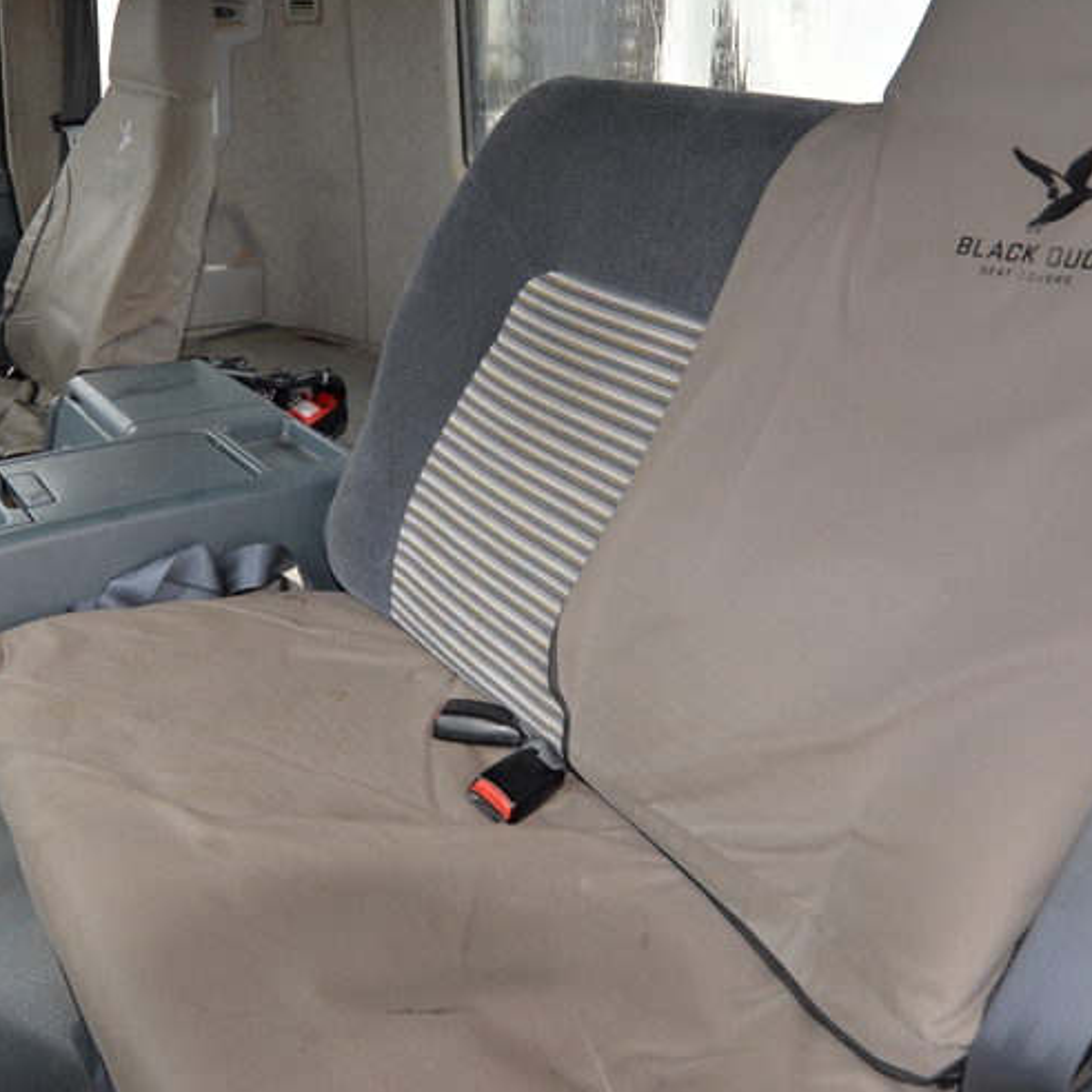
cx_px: 337
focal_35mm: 32
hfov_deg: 49.9
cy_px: 539
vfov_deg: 51.1
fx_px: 1142
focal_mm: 18
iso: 360
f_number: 3.5
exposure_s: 1/125
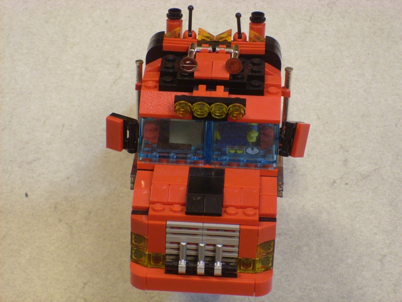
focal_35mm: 114
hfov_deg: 17.3
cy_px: 151
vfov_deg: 13.0
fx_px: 1324
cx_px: 201
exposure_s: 1/6
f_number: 5.6
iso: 200
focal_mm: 18.9
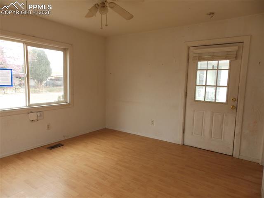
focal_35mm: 22
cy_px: 99
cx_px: 132
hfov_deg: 76.4
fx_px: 168
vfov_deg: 61.0
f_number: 3.4
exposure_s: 1/60
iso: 80
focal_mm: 4
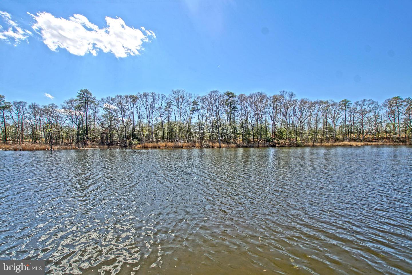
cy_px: 138
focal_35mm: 15
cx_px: 206
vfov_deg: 77.3
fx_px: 172
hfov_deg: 100.4
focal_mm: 10
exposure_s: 1/200
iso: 100
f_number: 6.3
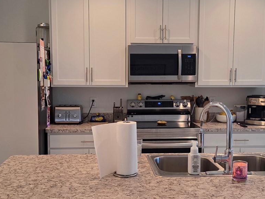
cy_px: 105
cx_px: 140
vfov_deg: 30.3
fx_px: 367
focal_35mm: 48
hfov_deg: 39.6
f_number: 1.8
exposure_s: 1/120
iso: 160
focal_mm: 5.4
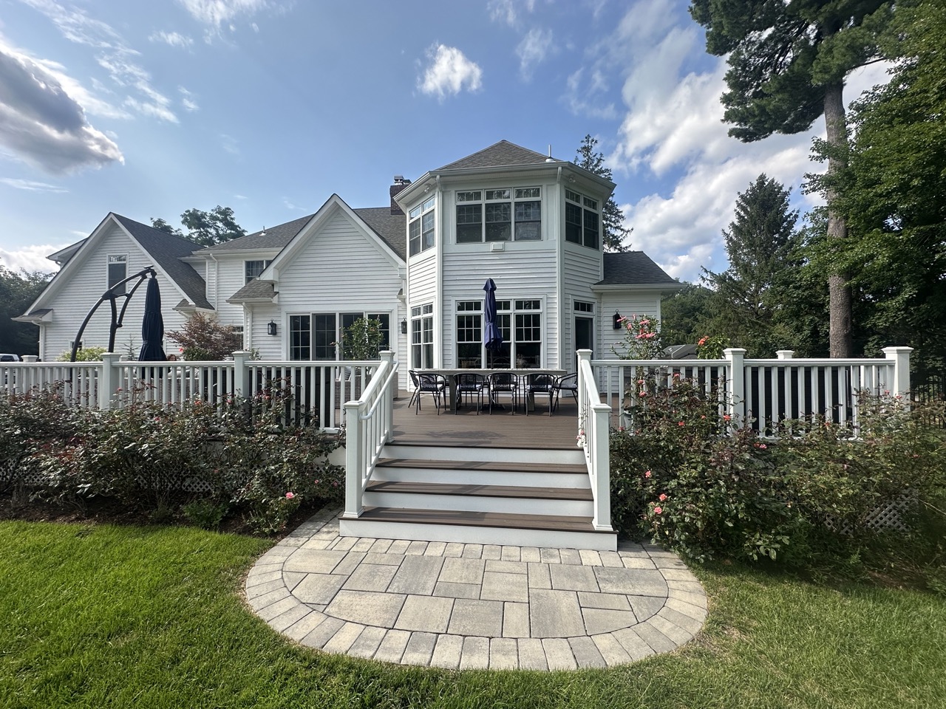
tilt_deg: +1.2
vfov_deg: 85.7
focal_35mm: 14
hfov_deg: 102.1
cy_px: 354
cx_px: 473
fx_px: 383
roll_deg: +0.0
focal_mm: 2.22
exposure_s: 1/1135
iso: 40
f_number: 2.2
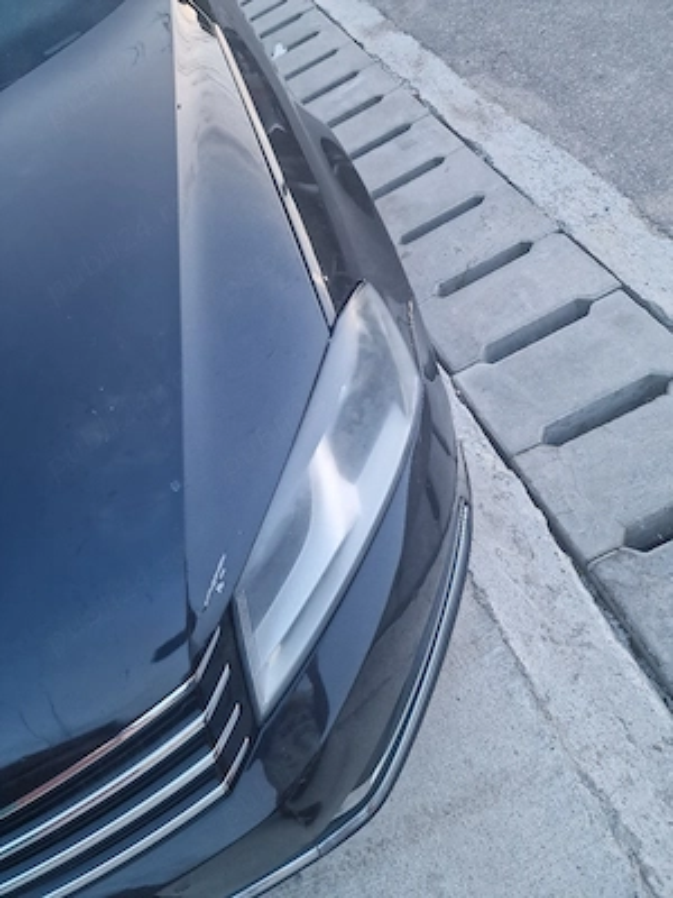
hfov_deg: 58.9
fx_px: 596
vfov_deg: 73.9
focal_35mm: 23
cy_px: 449
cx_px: 336
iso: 64
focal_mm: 6.4
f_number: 1.8
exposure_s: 1/100
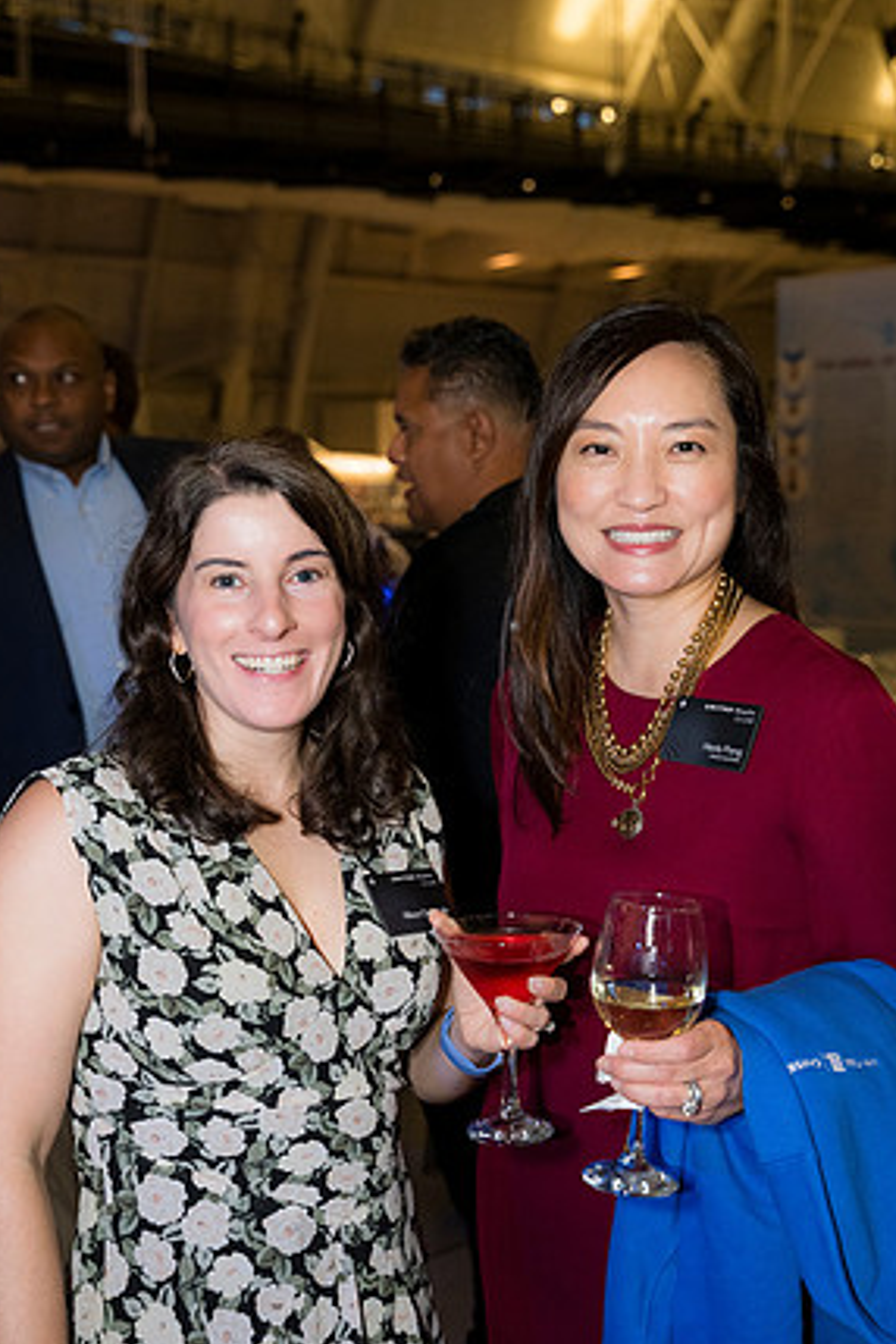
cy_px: 702
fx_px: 1605
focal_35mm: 43
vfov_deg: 45.4
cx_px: 448
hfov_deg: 31.2
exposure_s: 1/125
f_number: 4
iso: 3200
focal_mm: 41
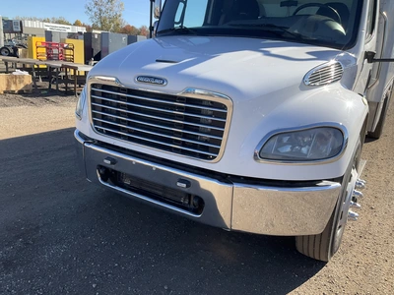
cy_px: 148
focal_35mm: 29
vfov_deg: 48.2
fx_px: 330
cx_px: 197
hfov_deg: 61.7
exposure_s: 1/770
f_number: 1.8
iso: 25
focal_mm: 3
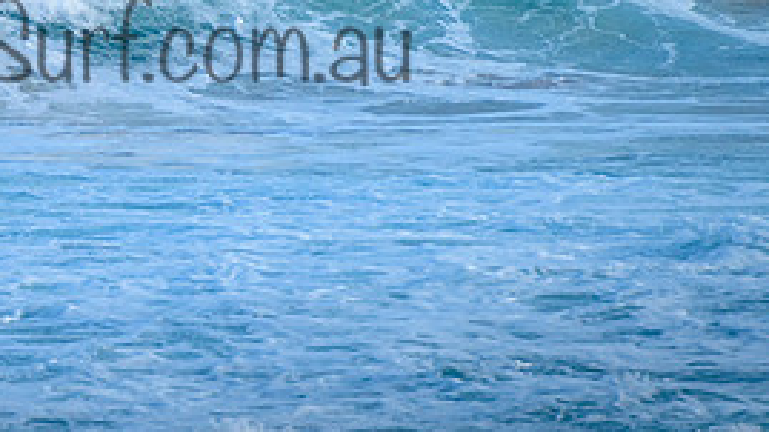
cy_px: -106
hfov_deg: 2.0
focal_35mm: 1108
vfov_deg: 1.1
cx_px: 113
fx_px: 22582
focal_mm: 400
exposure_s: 1/1250
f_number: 5.6
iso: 500
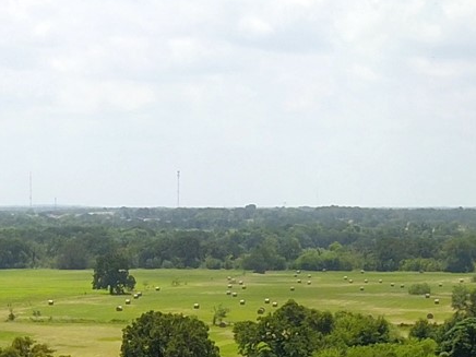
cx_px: 85
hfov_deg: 16.0
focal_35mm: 122
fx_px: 1678
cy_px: 608
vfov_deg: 11.4
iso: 100
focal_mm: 4.73
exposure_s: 1/1515
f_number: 2.2
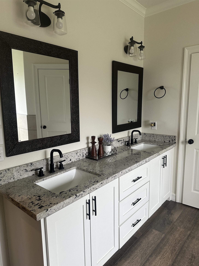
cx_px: 100
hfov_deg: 56.8
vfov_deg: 71.6
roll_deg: -0.4
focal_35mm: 24
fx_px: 184
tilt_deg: -8.2
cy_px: 133
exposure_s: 1/120
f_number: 1.78
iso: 125
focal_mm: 6.86
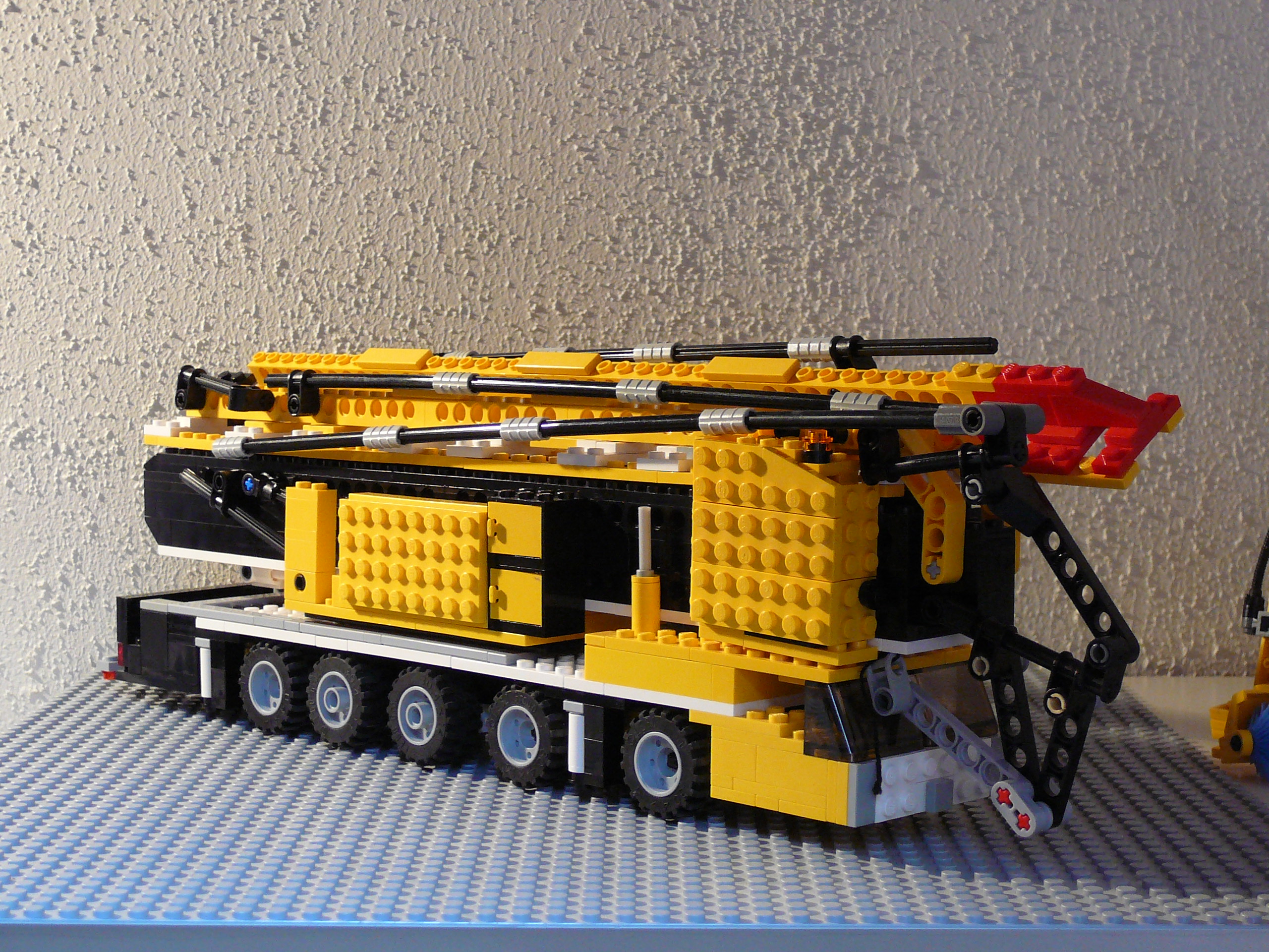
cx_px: 634
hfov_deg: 29.8
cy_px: 476
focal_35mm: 65
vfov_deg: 22.6
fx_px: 2383
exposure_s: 1/10
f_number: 3.6
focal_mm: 9.7
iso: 200
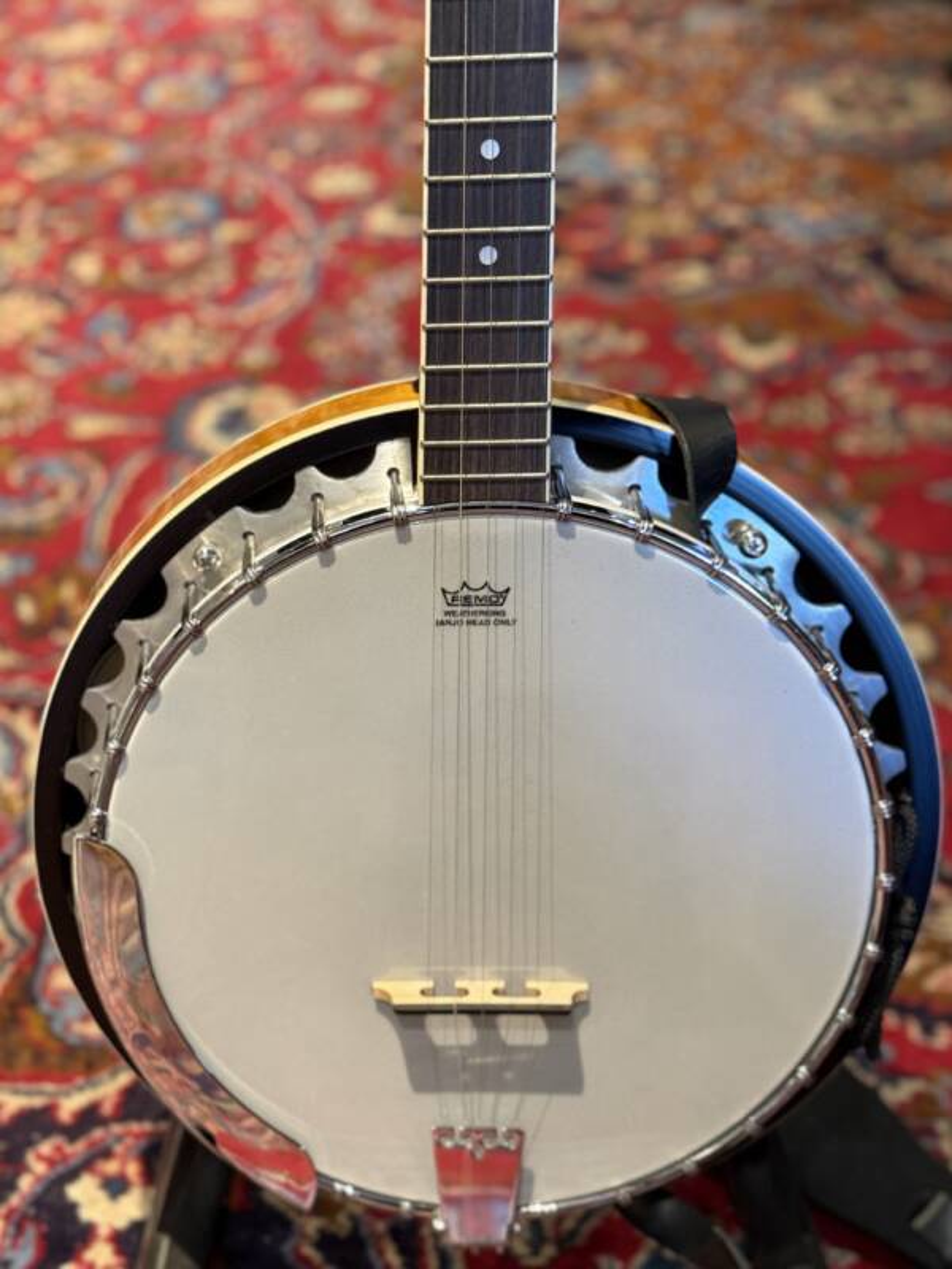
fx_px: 1760
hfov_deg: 30.3
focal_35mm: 48
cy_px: 634
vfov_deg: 39.7
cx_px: 476
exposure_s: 1/40
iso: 250
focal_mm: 6.76
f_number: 1.78
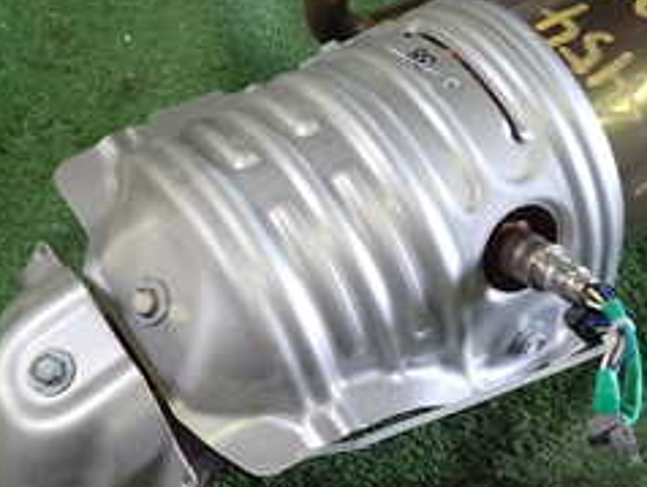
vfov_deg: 23.3
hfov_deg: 30.7
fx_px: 1179
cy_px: 248
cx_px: 364
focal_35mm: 63
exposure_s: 1/40
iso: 200
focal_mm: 4.5
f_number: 2
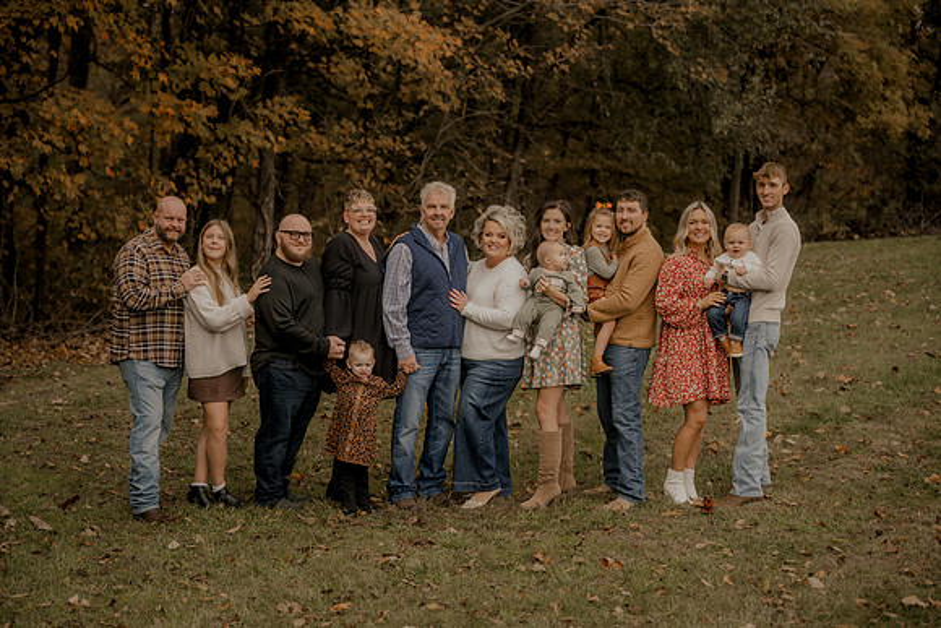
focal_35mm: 70
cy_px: 314
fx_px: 1830
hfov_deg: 28.8
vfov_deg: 19.5
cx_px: 470
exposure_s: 1/125
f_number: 2.8
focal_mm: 70
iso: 250
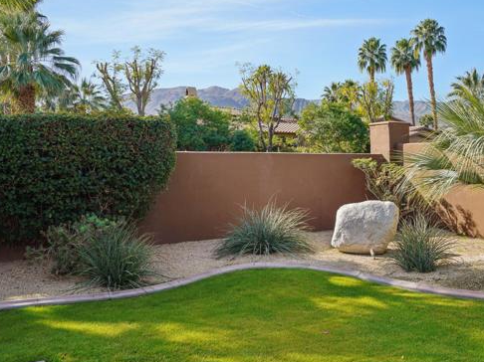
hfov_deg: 48.4
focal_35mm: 38
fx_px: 531
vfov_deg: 37.6
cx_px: 314
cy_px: 152
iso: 100
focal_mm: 30
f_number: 8
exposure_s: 1/200
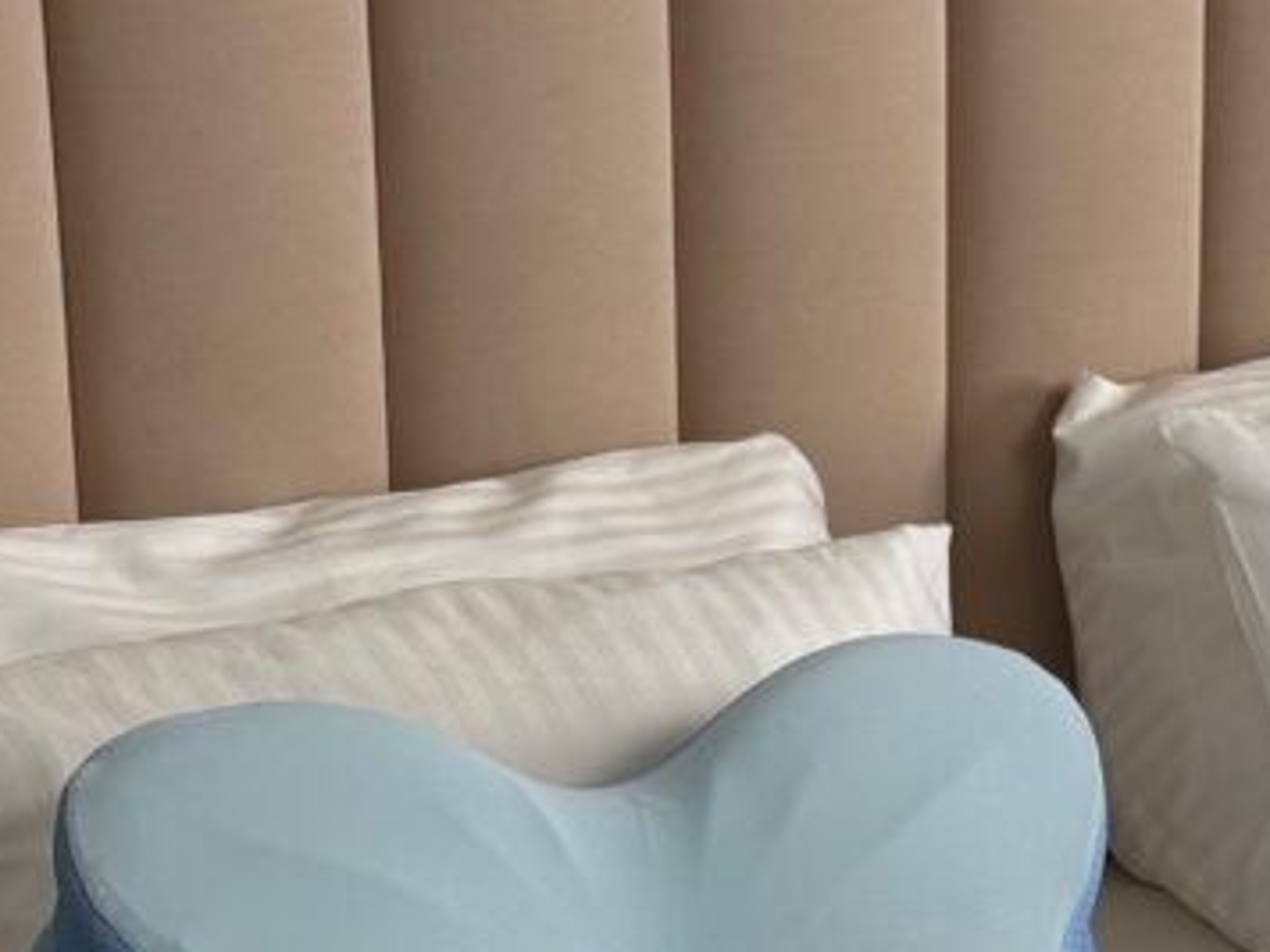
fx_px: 5063
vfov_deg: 10.7
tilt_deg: -21.6
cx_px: 1174
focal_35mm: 138
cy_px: 934
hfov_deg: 14.1
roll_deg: -1.7
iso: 50
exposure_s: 1/146
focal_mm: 6.76
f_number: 1.78
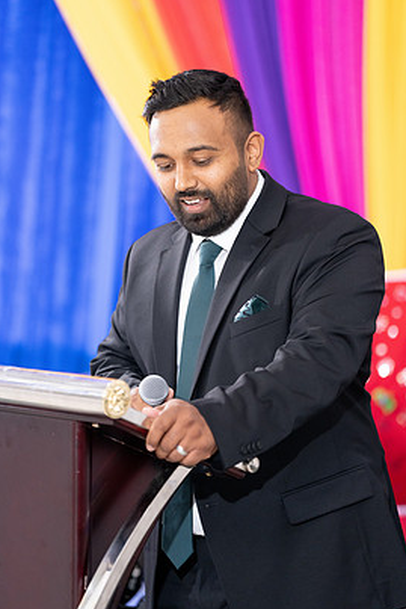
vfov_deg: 11.2
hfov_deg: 7.5
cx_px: 186
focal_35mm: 183
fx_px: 3093
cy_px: 301
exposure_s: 1/200
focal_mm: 164
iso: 3200
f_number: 2.8
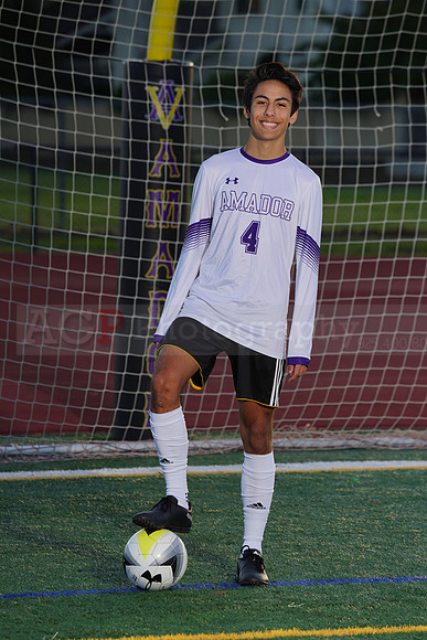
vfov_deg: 7.2
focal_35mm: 285
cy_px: 320
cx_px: 214
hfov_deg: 4.8
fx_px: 5067
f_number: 8
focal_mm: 285
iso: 100
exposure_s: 1/200
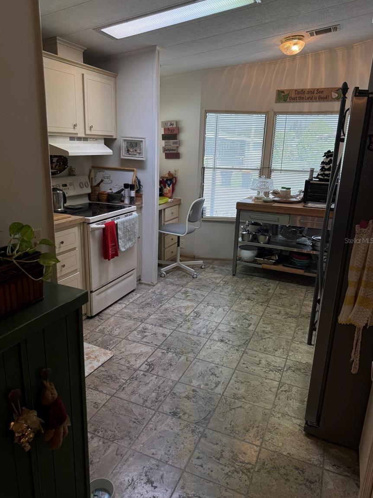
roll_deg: -1.4
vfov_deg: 69.4
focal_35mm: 25
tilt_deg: -14.8
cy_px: 240
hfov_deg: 54.9
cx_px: 181
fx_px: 359
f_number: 1.78
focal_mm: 6.76
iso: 100
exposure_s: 1/120
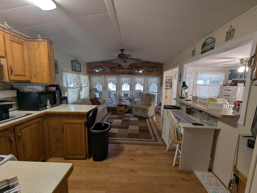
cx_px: 128
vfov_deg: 89.9
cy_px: 96
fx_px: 97
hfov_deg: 106.2
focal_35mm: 13
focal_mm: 1.95
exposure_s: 1/30
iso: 121
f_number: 2.2
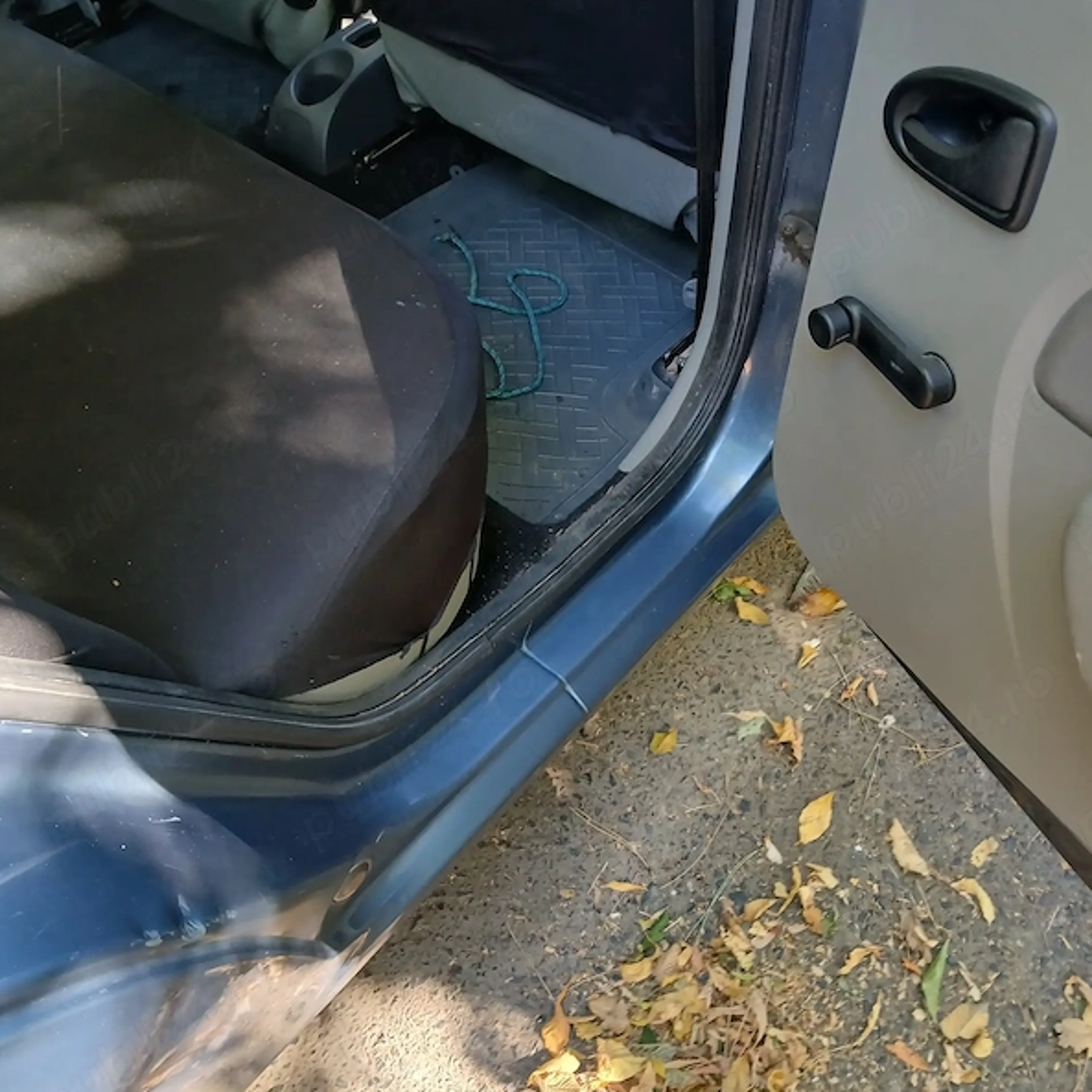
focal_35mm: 31
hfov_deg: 52.5
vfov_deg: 52.5
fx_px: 1106
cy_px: 532
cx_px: 547
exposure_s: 1/50
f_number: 1.8
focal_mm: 3.98
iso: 160
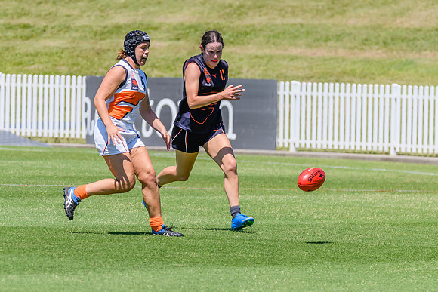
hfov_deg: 3.8
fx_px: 6540
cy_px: 142
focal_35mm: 537
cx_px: 255
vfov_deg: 2.6
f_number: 9
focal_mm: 320
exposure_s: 1/2000
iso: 800
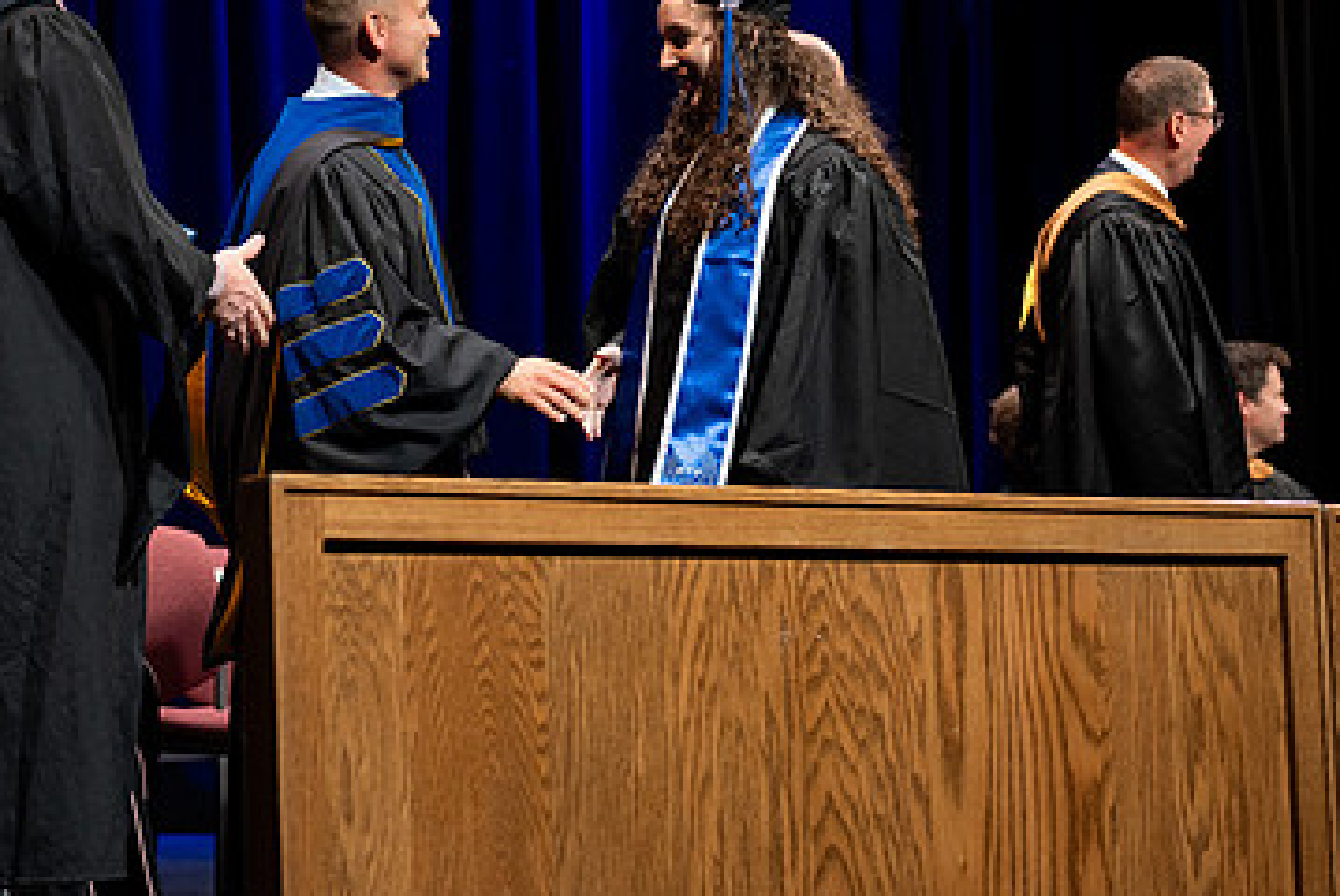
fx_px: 4209
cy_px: 439
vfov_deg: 12.1
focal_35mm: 113
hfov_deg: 18.0
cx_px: 414
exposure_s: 1/250
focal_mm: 70
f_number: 2.8
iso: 500
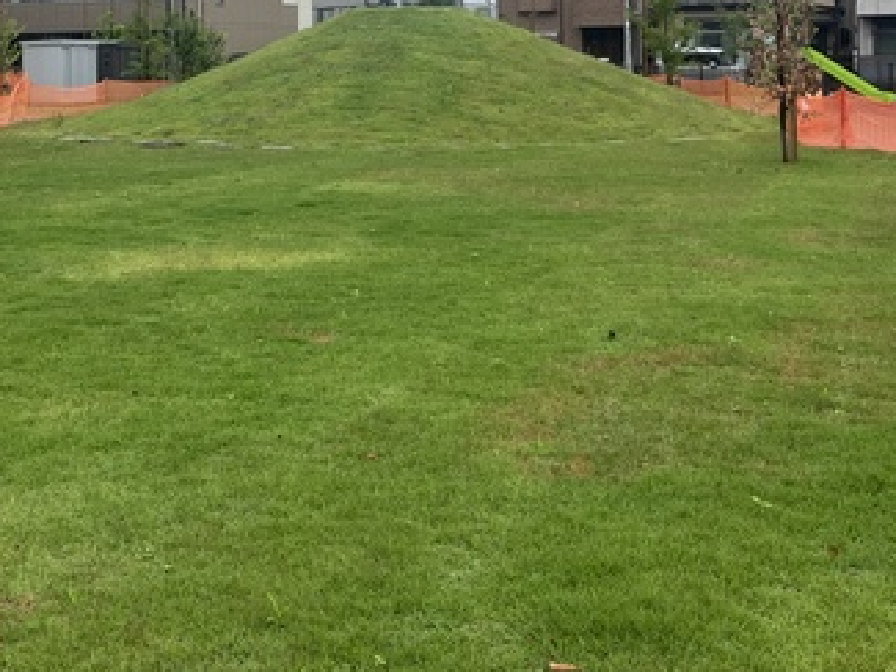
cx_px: 284
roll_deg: +0.4
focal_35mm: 56
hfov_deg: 34.0
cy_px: 37
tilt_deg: +1.0
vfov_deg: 25.1
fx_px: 1450
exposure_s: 1/1372
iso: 50
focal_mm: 5.1
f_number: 1.6
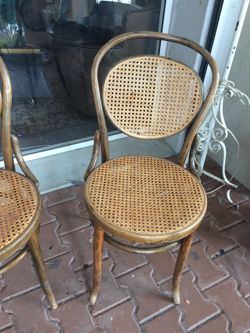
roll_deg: -3.7
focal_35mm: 29
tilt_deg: -40.5
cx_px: 125
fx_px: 279
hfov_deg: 48.2
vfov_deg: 61.7
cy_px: 166
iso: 40
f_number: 2.2
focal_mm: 4.15
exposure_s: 1/50
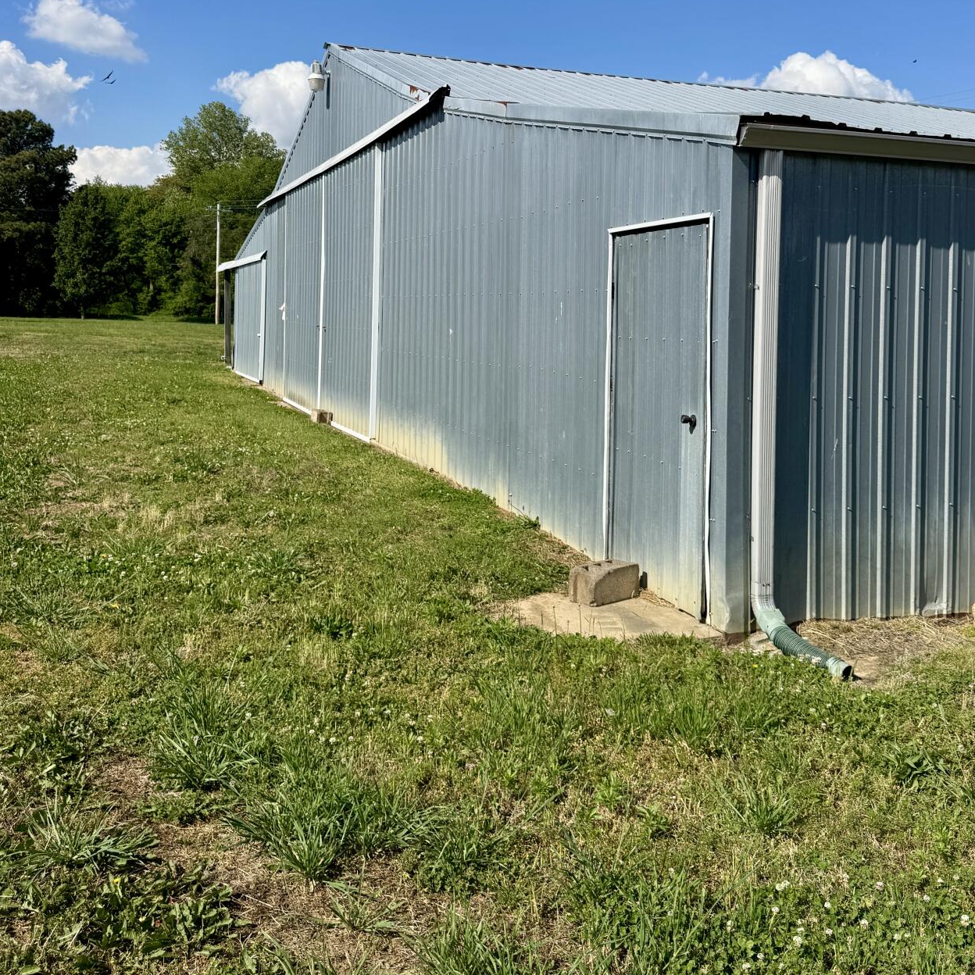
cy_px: 323
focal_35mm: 34
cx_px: 526
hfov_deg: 48.4
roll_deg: -0.6
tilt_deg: -1.1
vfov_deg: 47.6
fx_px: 1083
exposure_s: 1/5814
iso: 80
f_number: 1.78
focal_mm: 6.76
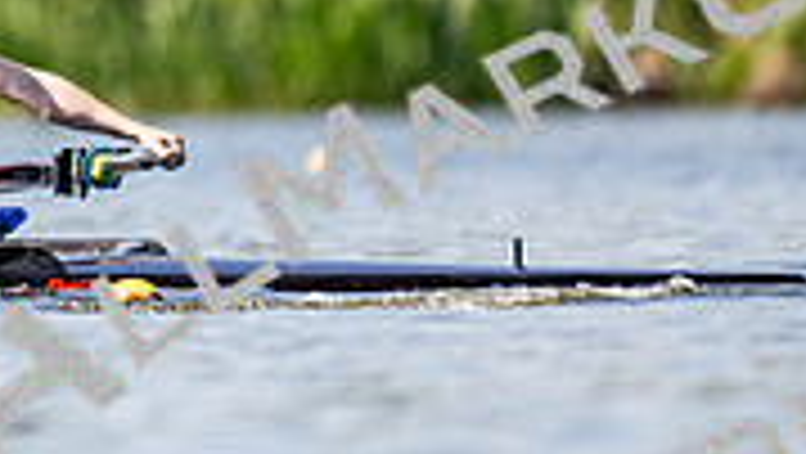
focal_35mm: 2036
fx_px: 43546
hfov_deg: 1.1
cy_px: 70
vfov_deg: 0.6
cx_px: -437
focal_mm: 600
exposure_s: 1/2500
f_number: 4
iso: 320
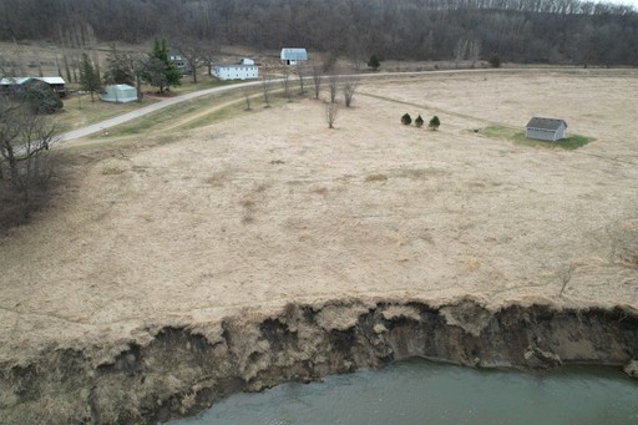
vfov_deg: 57.2
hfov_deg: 78.6
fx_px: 390
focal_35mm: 22
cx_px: 319
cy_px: 212
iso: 100
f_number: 2.8
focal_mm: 8.38
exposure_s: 1/500
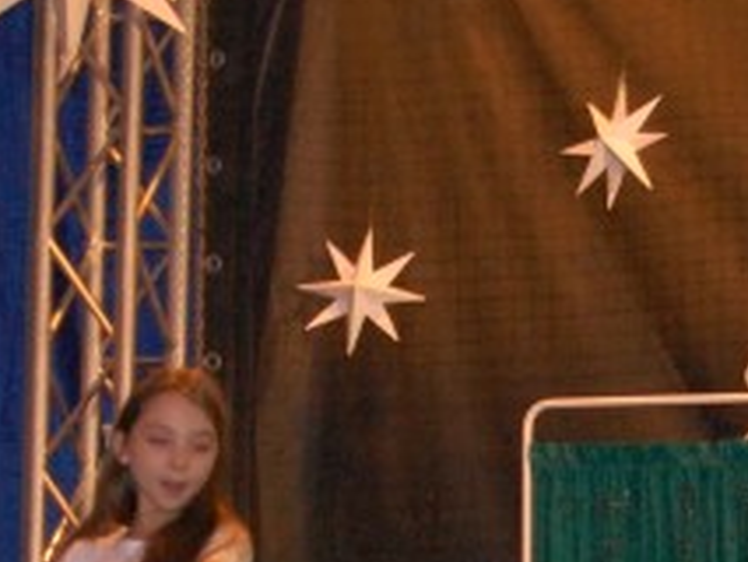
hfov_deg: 6.5
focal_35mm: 298
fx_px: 6439
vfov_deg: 5.0
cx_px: 1268
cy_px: 741
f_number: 5.6
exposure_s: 1/60
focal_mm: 55
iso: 1600
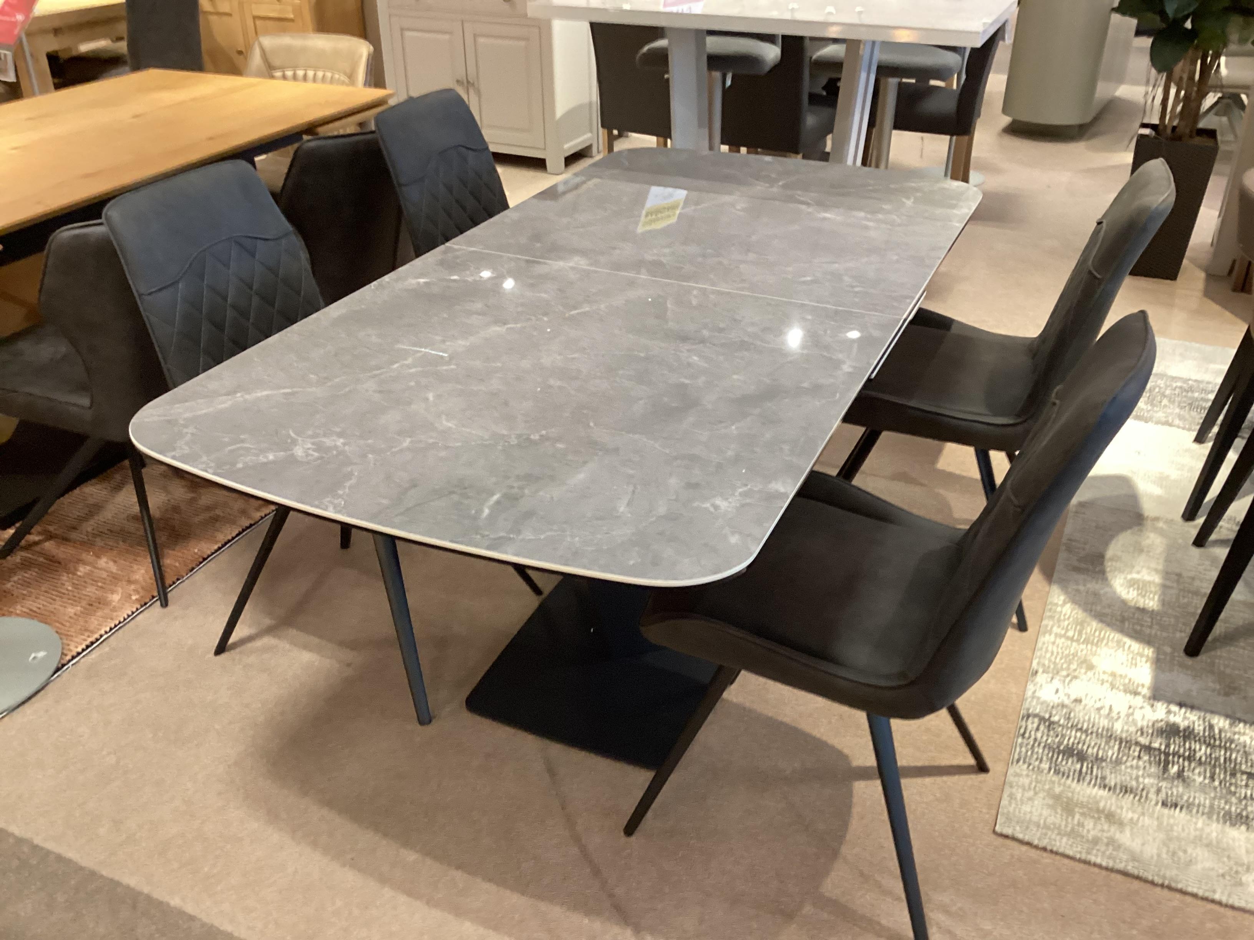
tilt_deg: -33.0
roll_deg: +1.1
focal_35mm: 31
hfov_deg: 58.4
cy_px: 470
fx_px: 1123
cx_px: 627
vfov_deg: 45.4
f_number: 2.4
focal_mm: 3.3
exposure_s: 1/50
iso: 250
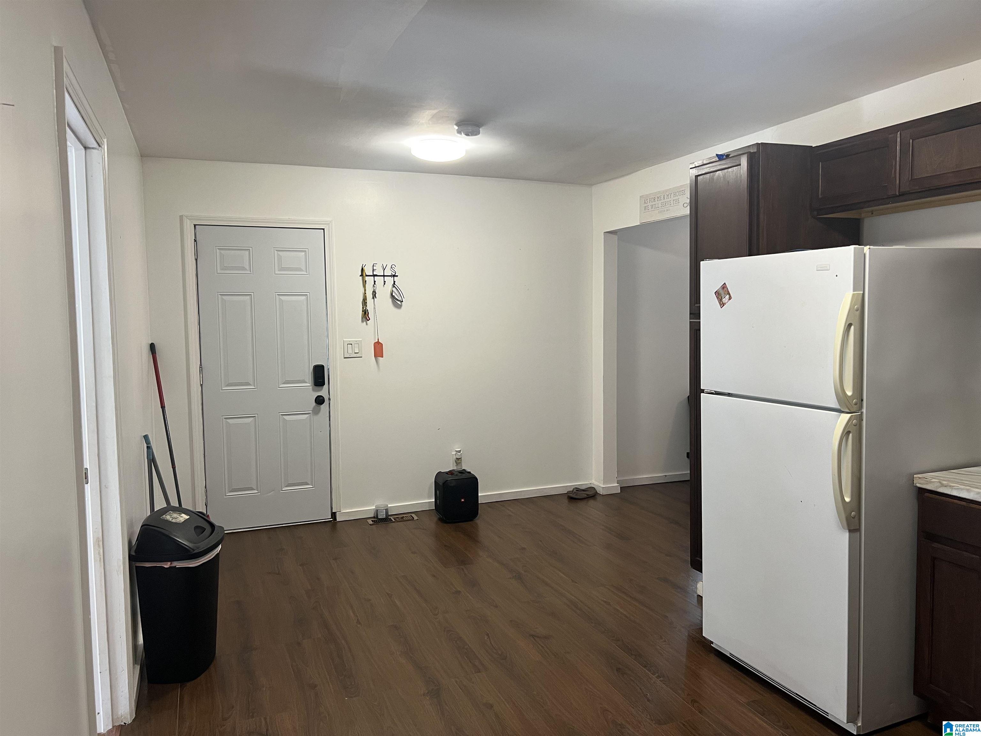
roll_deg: +0.2
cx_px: 490
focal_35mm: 26
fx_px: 737
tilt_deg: -5.3
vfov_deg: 53.1
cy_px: 368
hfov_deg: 67.3
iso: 125
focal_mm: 5.7
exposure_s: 1/60
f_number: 1.5
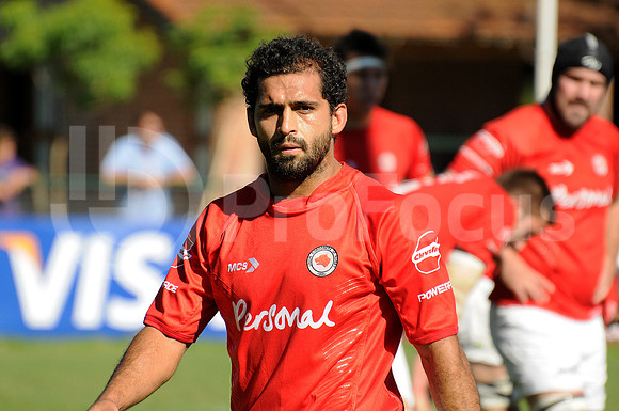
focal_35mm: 390
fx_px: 6696
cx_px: 310
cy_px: 206
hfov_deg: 5.3
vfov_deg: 3.5
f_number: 5.6
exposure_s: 1/1000
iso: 320
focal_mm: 260
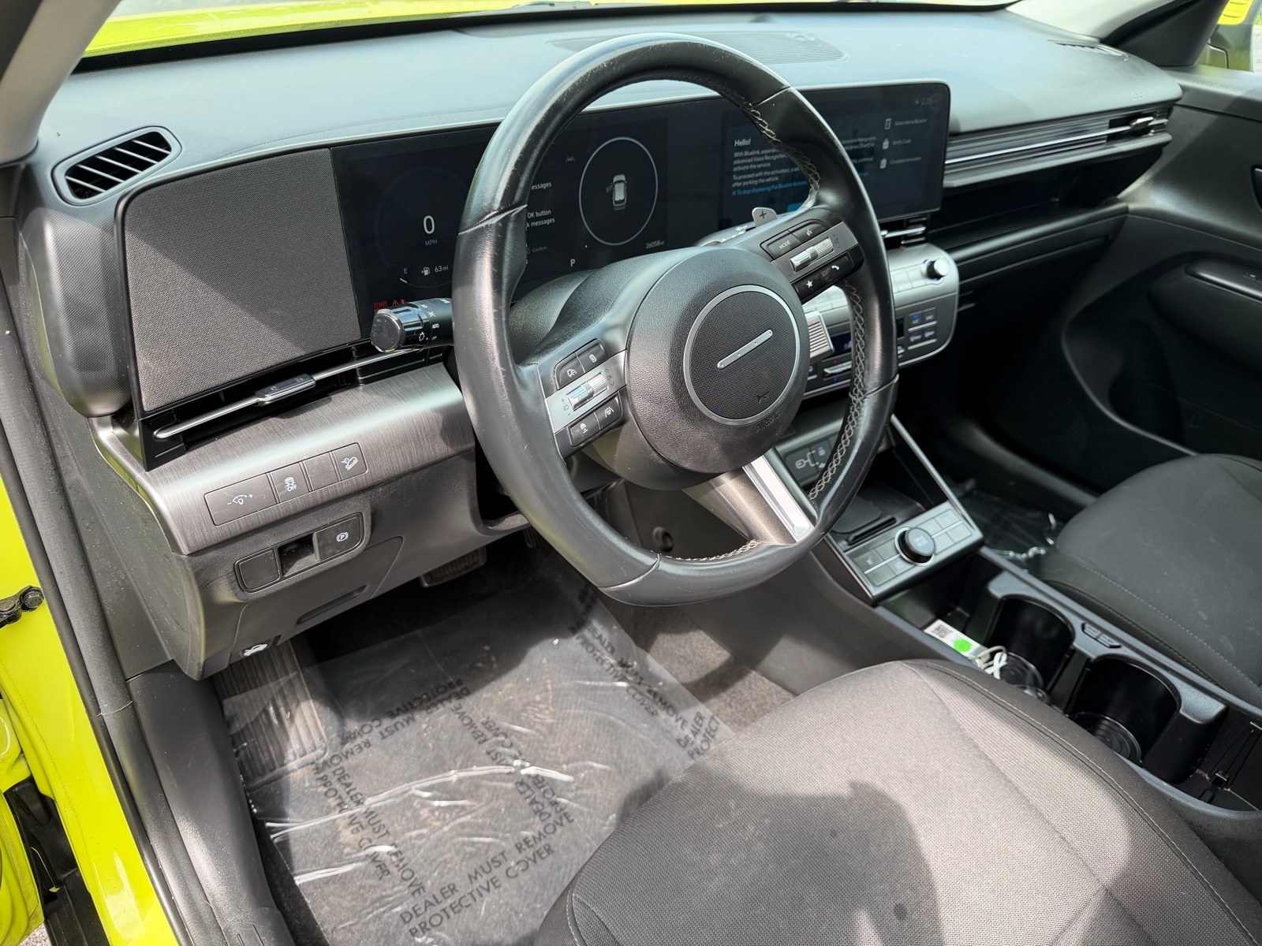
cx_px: 631
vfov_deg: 56.8
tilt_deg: -29.9
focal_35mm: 24
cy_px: 473
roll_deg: -4.2
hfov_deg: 71.6
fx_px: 875
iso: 80
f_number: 1.78
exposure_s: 1/274
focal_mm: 6.76
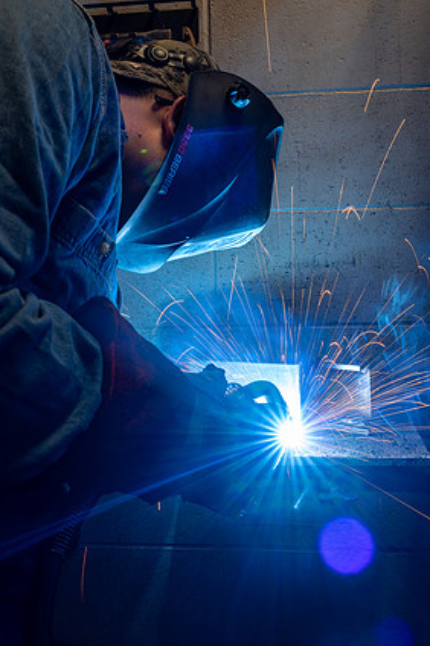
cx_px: 223
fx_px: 591
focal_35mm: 33
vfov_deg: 57.2
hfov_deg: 40.0
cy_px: 312
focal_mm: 31
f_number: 11
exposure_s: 1/10
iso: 100
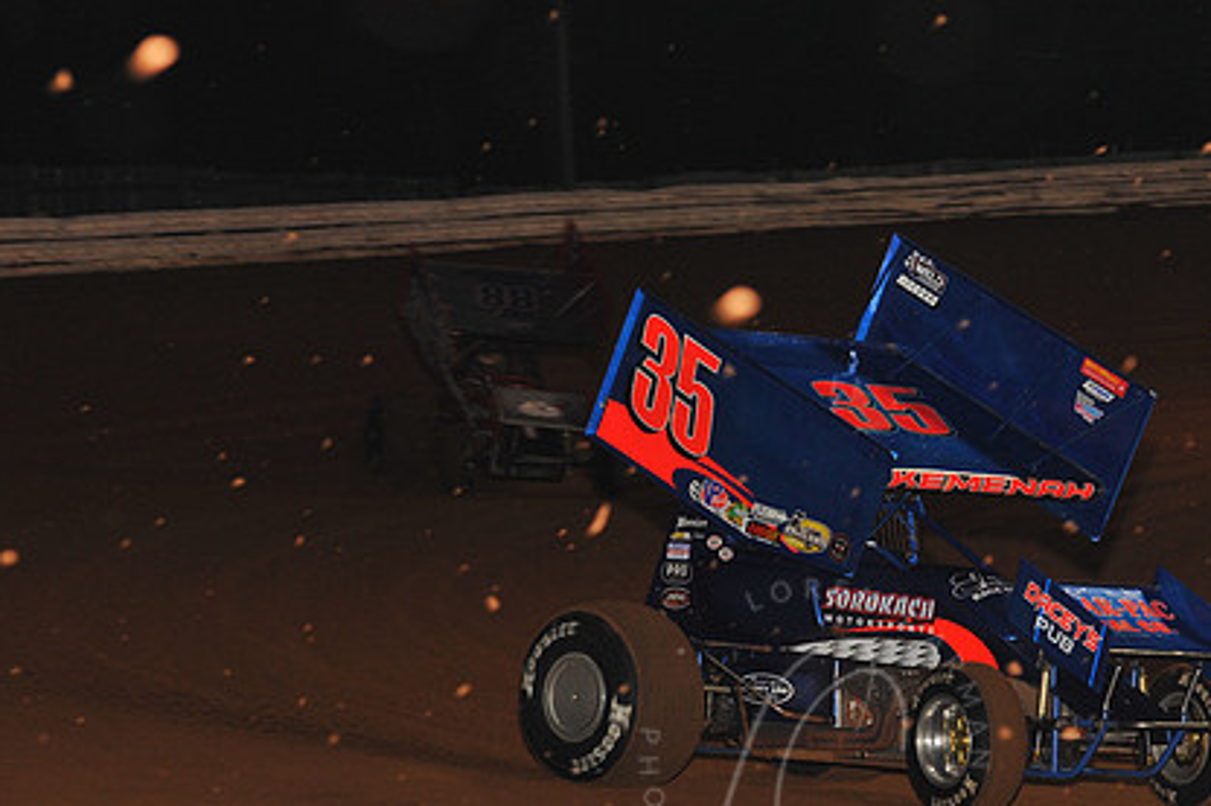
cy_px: 486
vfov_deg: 7.3
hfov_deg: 10.9
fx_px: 6321
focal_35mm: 188
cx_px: 812
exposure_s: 1/320
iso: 1250
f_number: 7.1
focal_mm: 135
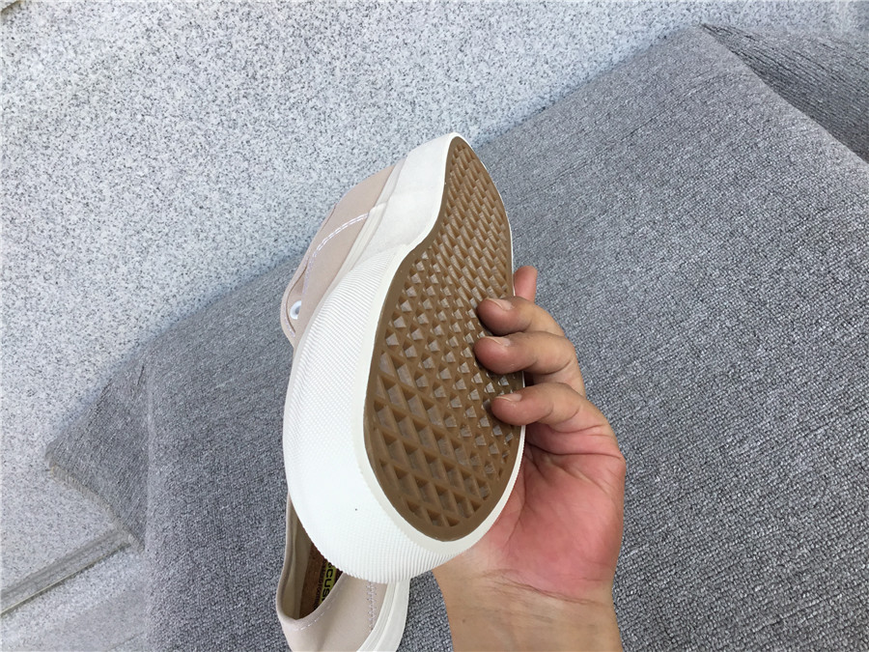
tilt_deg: -45.3
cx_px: 434
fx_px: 778
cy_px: 326
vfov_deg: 45.4
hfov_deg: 58.4
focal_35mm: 31
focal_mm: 3.3
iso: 25
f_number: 2.4
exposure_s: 1/288
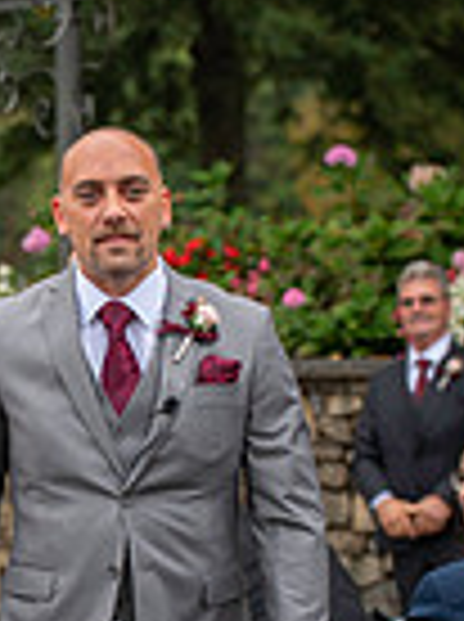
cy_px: 400
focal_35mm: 220
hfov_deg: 6.7
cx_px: -164
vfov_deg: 9.0
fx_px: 3944
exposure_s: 1/160
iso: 320
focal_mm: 70
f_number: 3.2
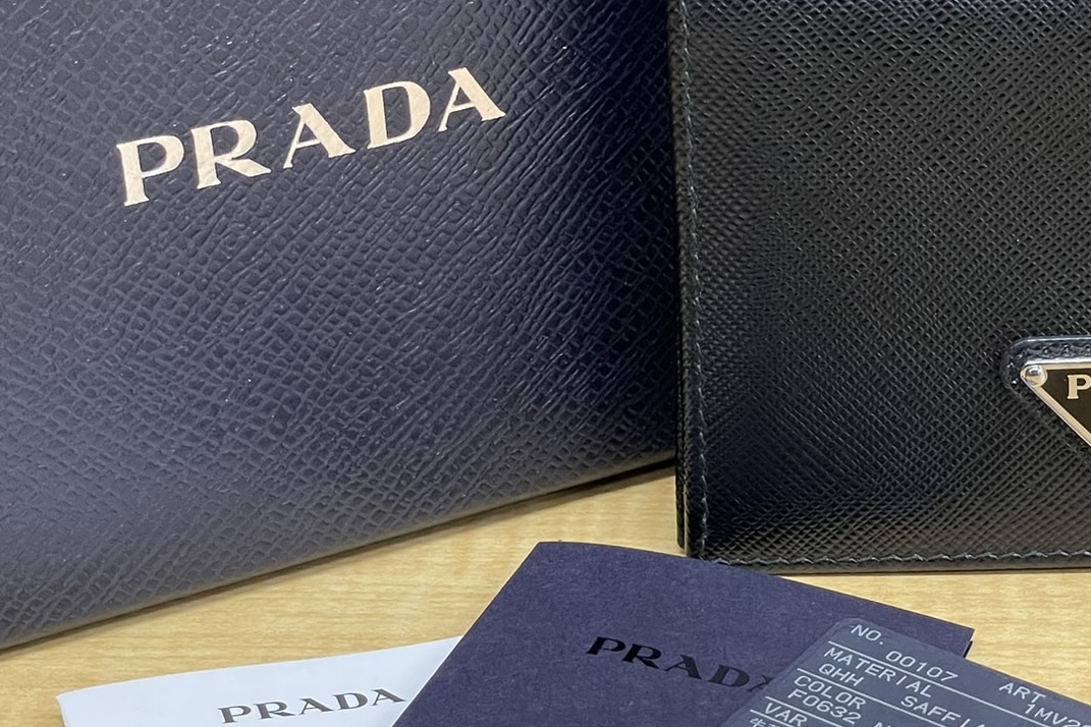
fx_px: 2939
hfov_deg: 21.0
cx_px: 710
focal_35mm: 97
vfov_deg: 14.1
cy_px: 341
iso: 250
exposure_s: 1/60
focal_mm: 6
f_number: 2
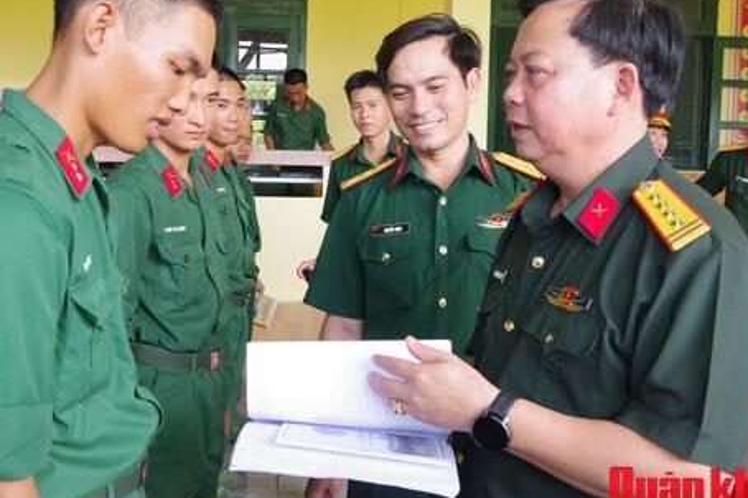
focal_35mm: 41
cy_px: 213
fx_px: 851
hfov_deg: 47.4
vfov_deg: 32.5
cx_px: 362
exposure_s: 1/400
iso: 6400
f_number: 9
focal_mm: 21
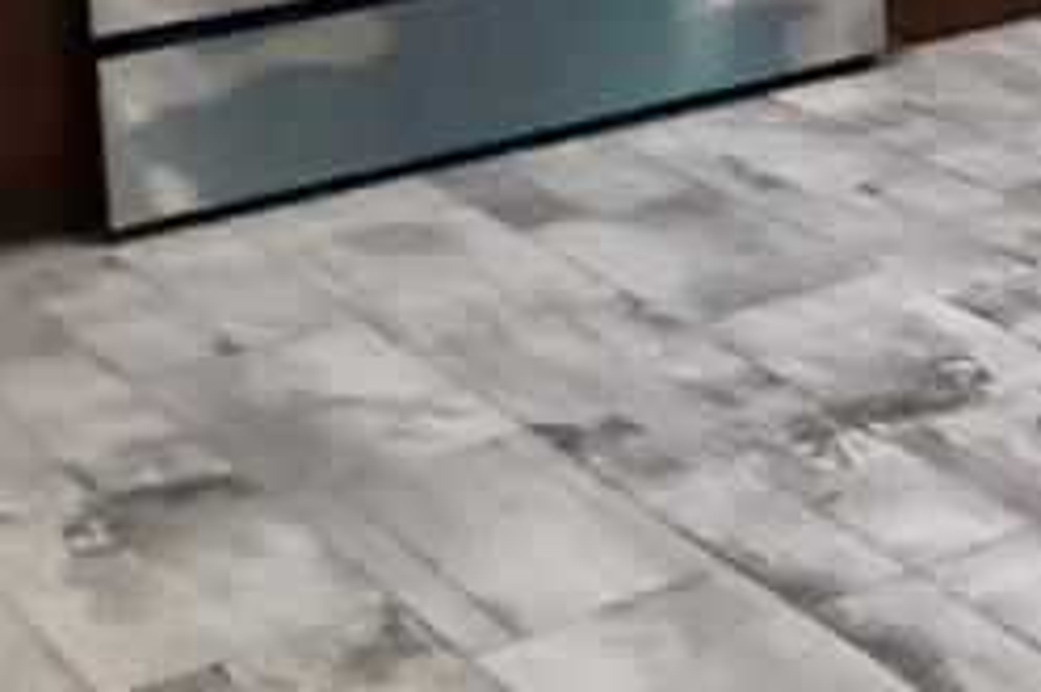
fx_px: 2543
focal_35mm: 88
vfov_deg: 13.6
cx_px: 3077
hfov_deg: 11.7
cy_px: -606
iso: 500
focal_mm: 2.22
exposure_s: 1/120
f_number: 2.2
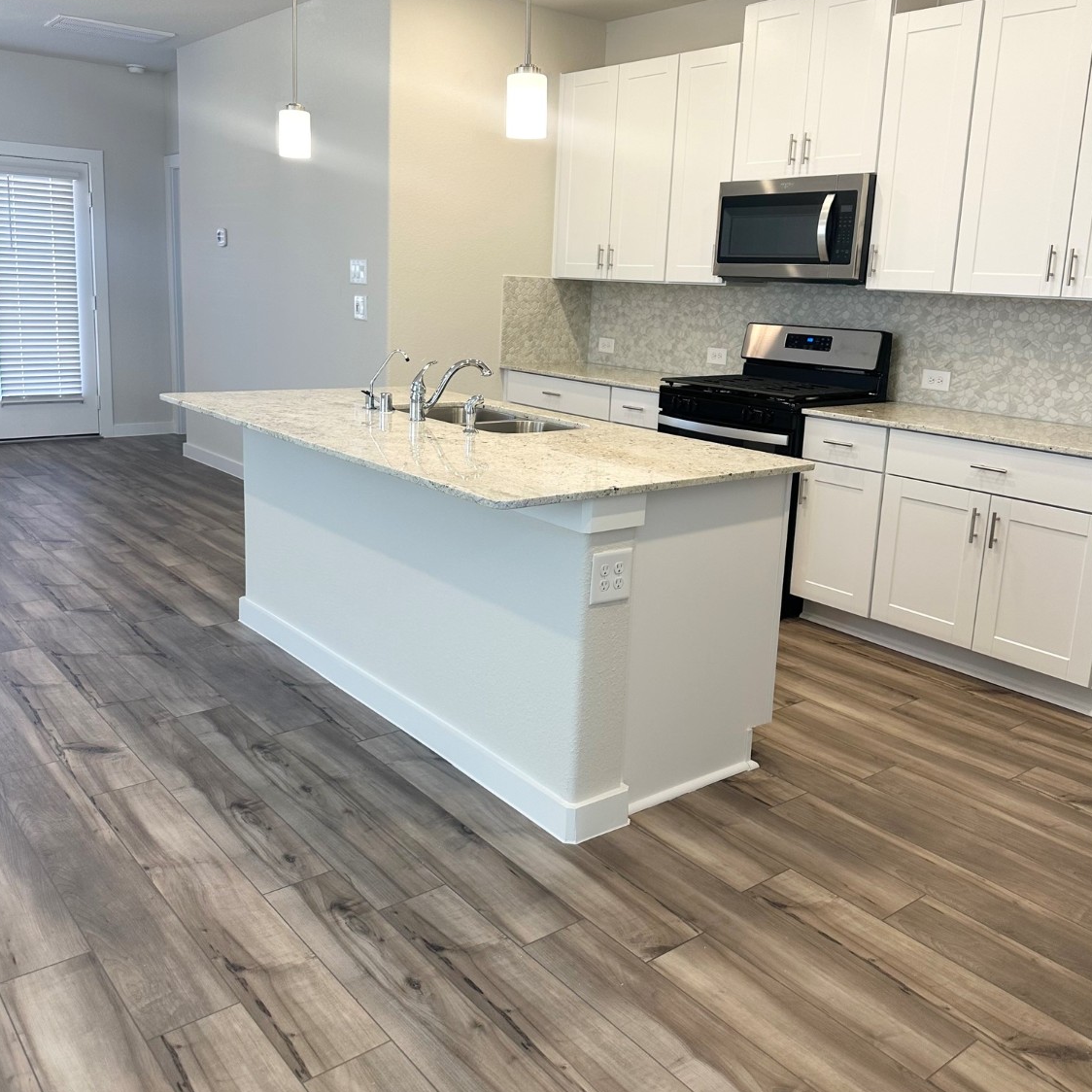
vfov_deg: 55.5
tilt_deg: -10.6
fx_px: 1035
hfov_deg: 55.6
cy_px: 475
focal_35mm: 29
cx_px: 538
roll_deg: -3.6
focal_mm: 6.86
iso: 125
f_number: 1.78
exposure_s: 1/120
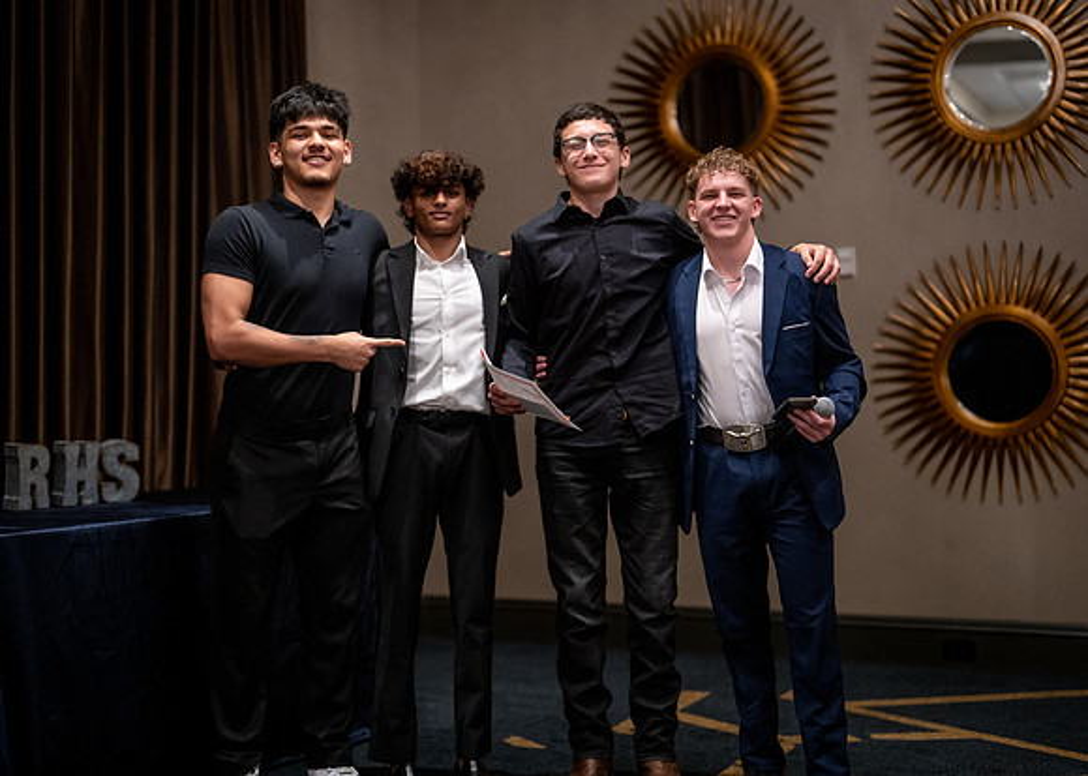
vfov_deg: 26.5
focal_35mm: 53
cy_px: 388
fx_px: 1650
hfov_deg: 36.5
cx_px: 544
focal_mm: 50
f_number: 1.2
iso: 1600
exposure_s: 1/320
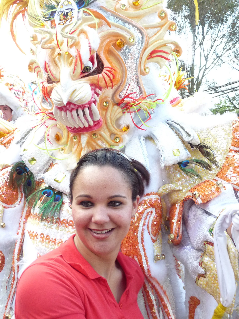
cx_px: 120
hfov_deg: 36.0
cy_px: 160
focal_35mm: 40
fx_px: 368
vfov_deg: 46.8
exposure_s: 1/125
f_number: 2.8
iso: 200
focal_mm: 4.8
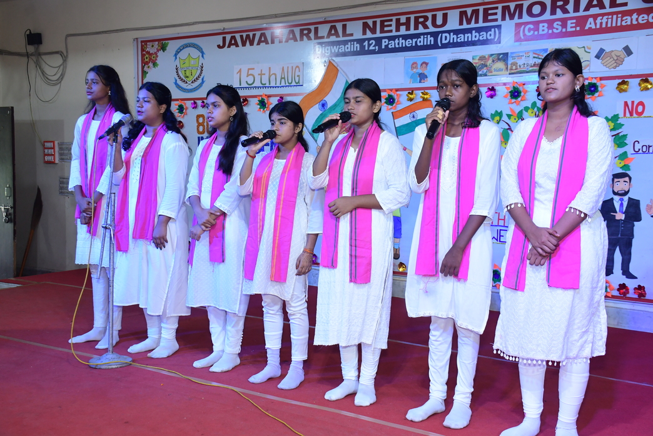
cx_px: 326
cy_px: 218
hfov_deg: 43.6
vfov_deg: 29.9
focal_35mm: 45
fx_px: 816
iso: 1000
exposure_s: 1/80
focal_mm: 30
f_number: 5.6
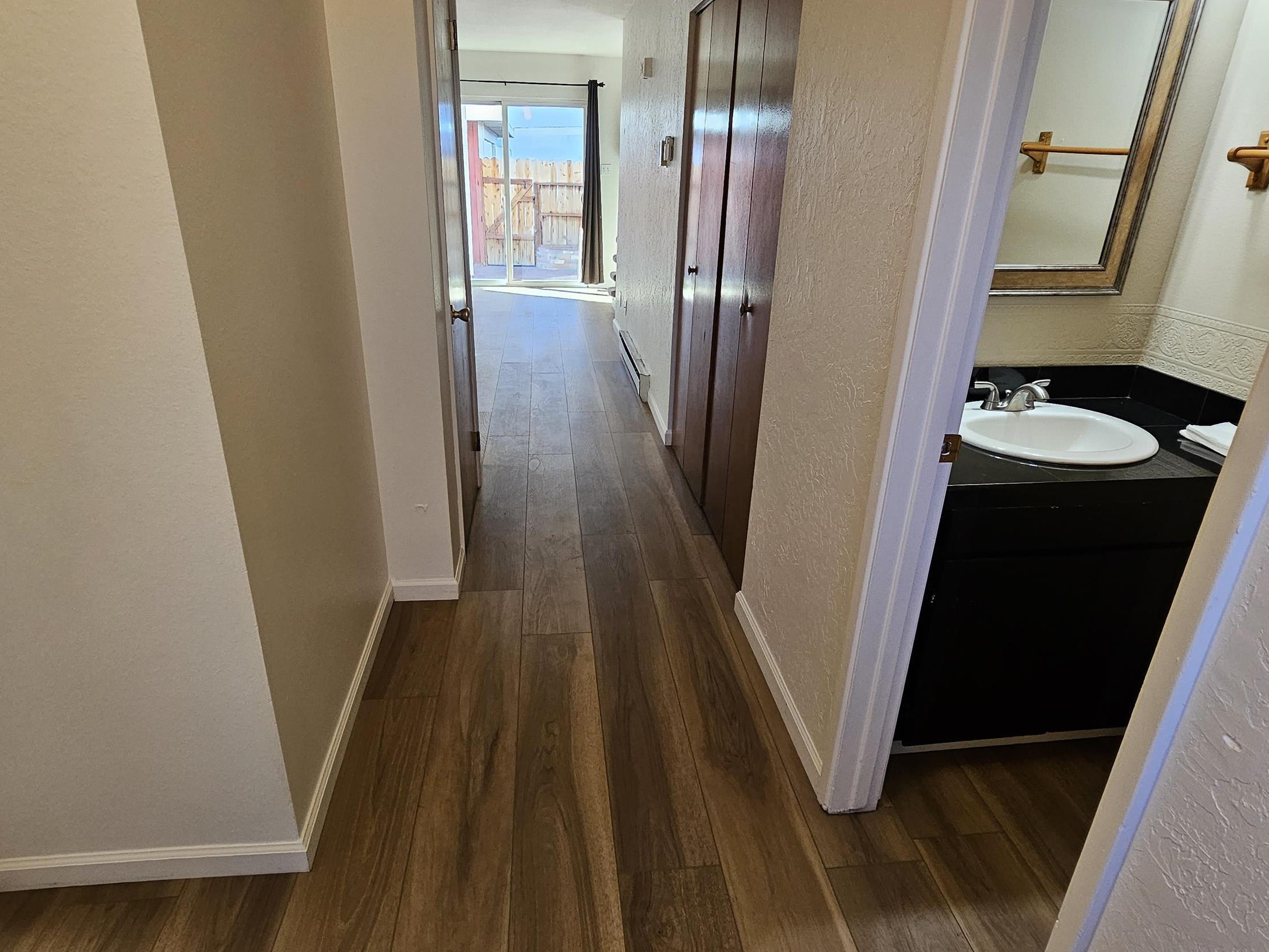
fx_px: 660
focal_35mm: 18
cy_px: 445
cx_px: 616
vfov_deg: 71.5
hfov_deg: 87.7
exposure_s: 1/60
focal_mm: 2.2
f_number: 2.2
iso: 200
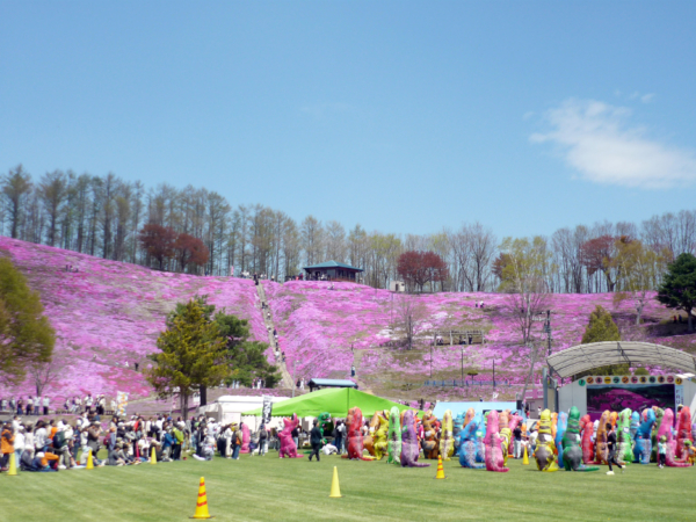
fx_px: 945
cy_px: 261
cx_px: 348
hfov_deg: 40.4
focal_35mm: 47
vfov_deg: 30.9
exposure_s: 1/125
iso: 100
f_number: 9
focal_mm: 7.8
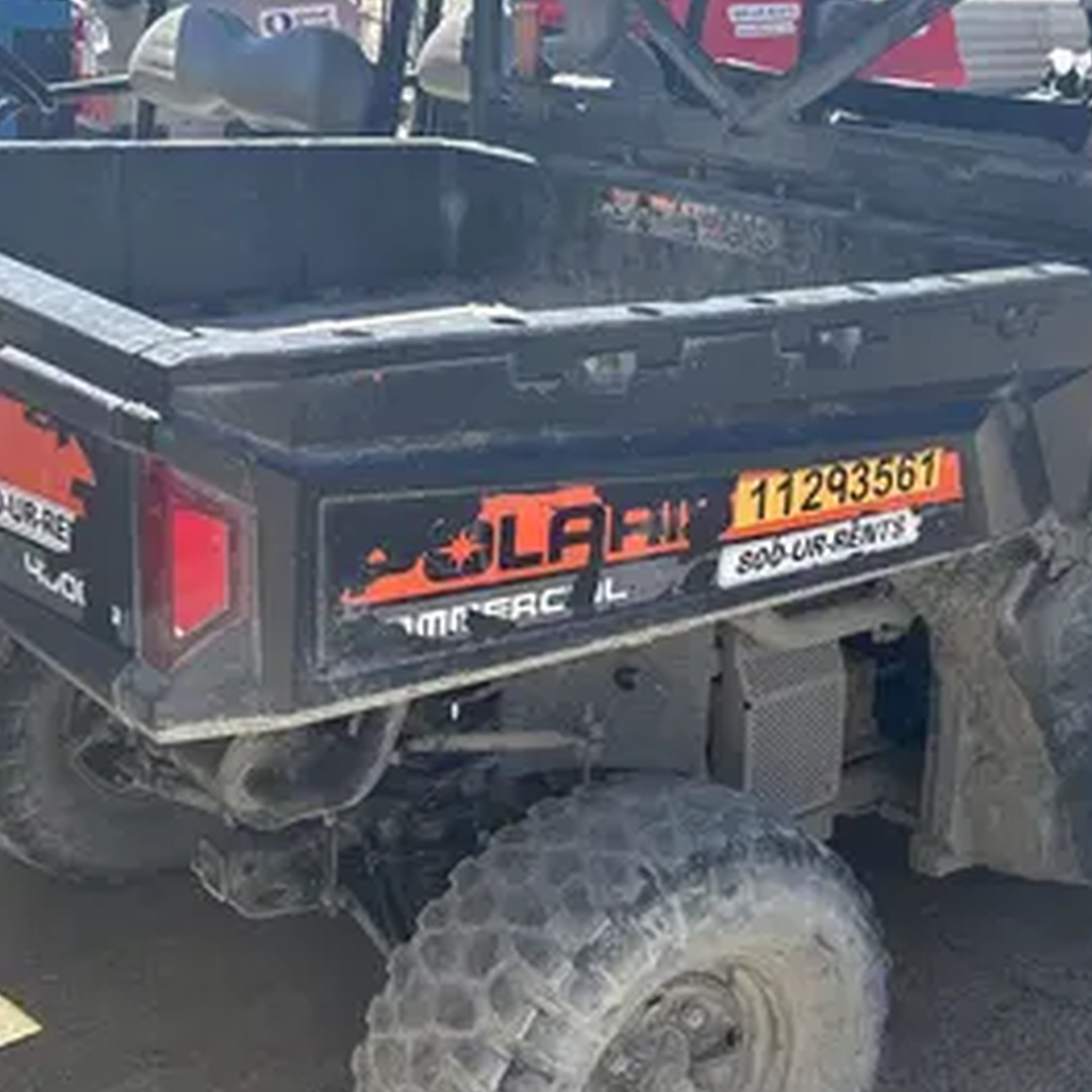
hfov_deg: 34.7
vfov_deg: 35.2
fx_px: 1713
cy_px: 430
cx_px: 801
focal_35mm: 48
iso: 50
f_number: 1.6
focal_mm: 5.96
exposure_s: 1/1092
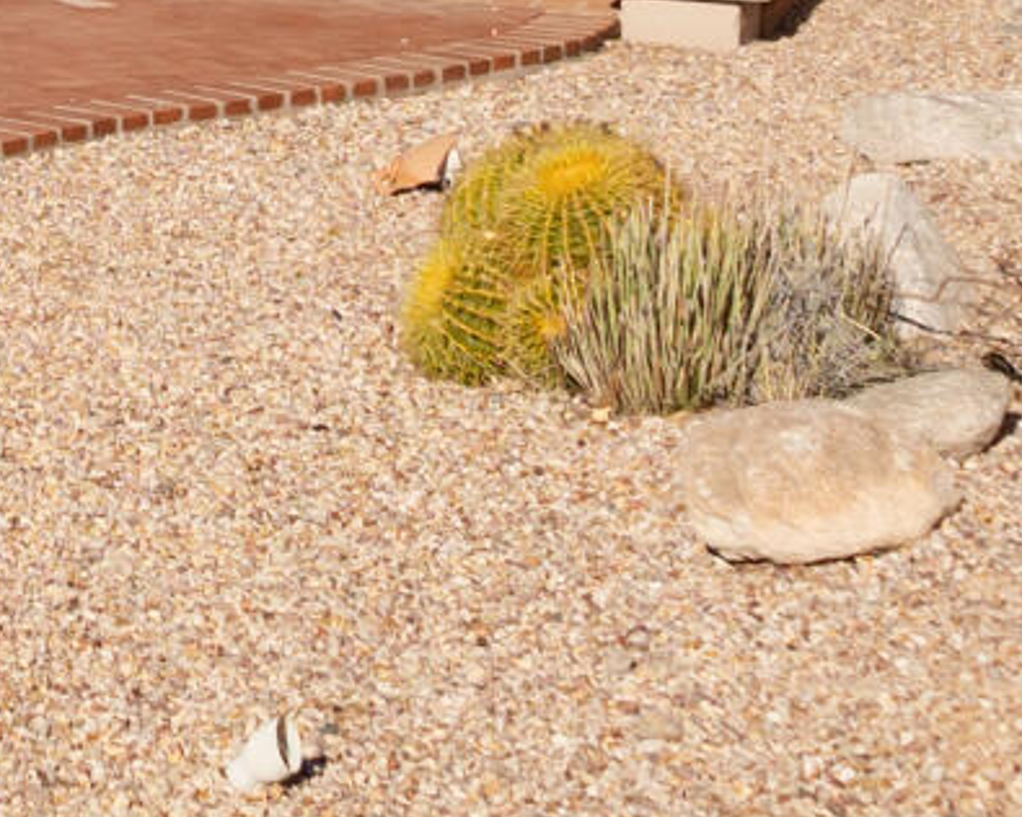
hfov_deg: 10.5
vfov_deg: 8.3
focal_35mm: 178
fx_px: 5384
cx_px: -479
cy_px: -680
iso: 100
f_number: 2.8
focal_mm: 12.29
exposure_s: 1/50
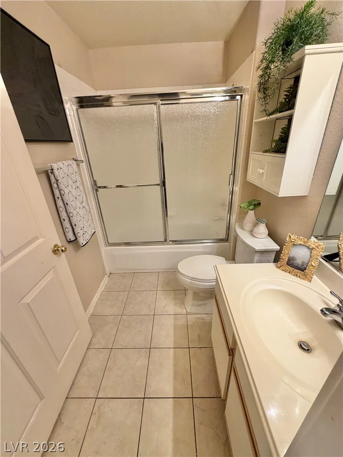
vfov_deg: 102.1
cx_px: 172
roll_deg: +2.0
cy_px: 228
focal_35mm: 14
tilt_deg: -25.2
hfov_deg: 85.7
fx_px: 185
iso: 160
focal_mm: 2.22
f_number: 2.2
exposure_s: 1/60
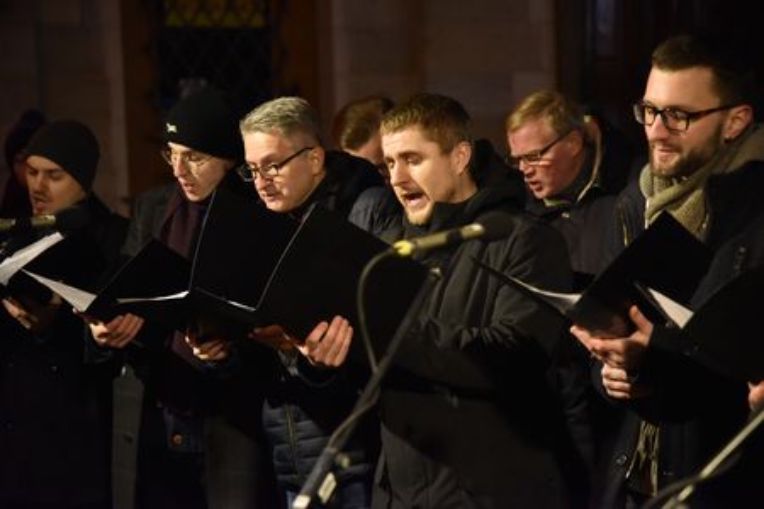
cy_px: 254
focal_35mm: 100
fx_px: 2122
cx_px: 382
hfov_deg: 20.4
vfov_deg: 13.7
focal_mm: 100
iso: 3200
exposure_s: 1/160
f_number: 4
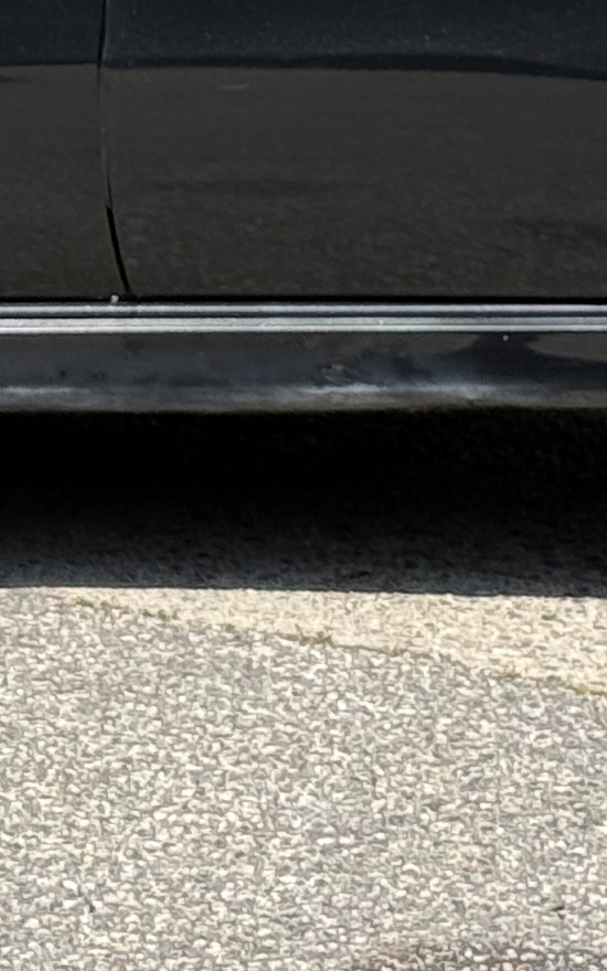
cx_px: -185
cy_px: -296
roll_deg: -0.6
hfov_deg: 5.6
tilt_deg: -3.8
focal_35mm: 233
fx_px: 6167
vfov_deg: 8.9
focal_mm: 6.76
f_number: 1.78
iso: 64
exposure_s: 1/2208
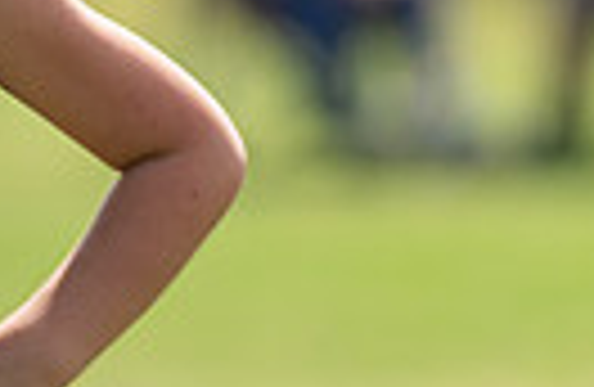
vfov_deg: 1.6
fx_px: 13484
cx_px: -89
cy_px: -285
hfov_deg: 2.5
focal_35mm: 823
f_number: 2.8
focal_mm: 164
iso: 100
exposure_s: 1/1600
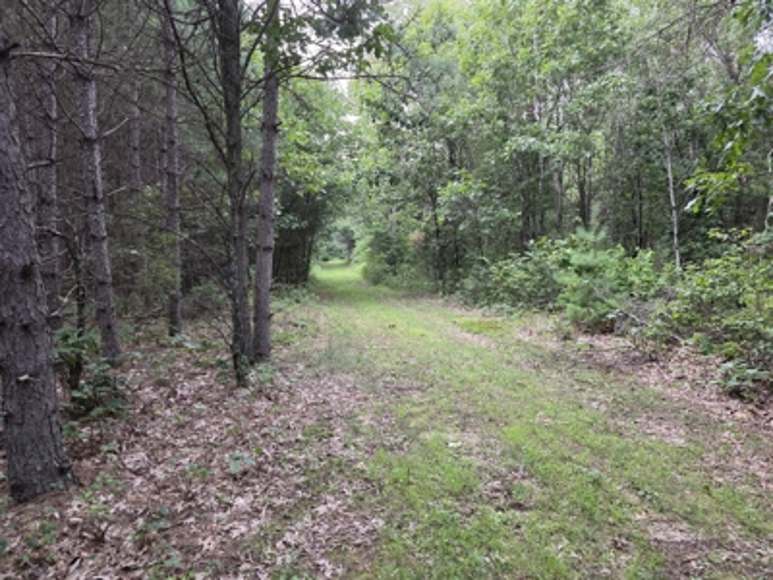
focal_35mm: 23
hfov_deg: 73.9
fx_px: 514
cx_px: 386
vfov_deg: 58.9
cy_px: 290
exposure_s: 1/120
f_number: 1.7
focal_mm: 6.3
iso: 320
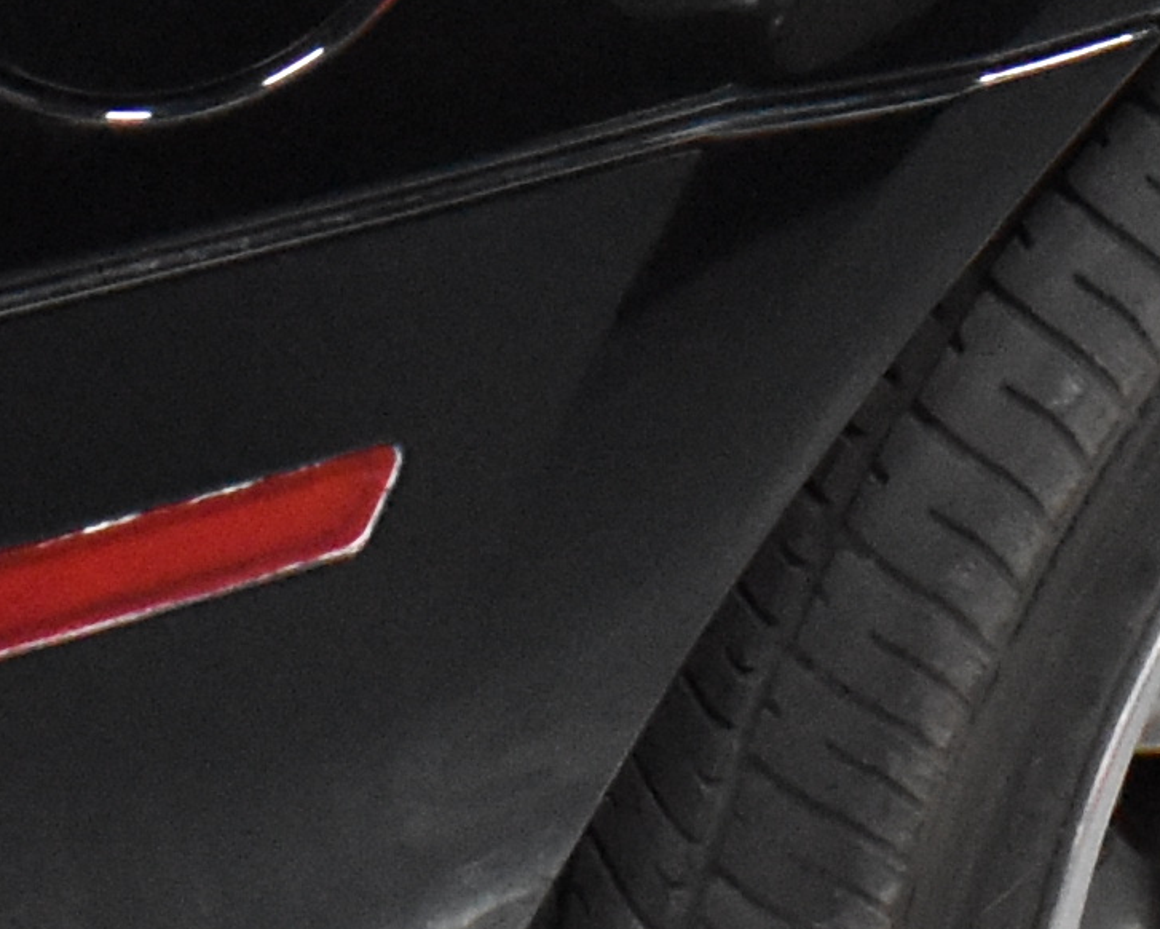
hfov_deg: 9.2
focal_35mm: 209
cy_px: -1129
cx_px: 696
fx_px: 7177
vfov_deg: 7.1
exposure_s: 1/125
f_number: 3.5
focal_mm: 18
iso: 2500
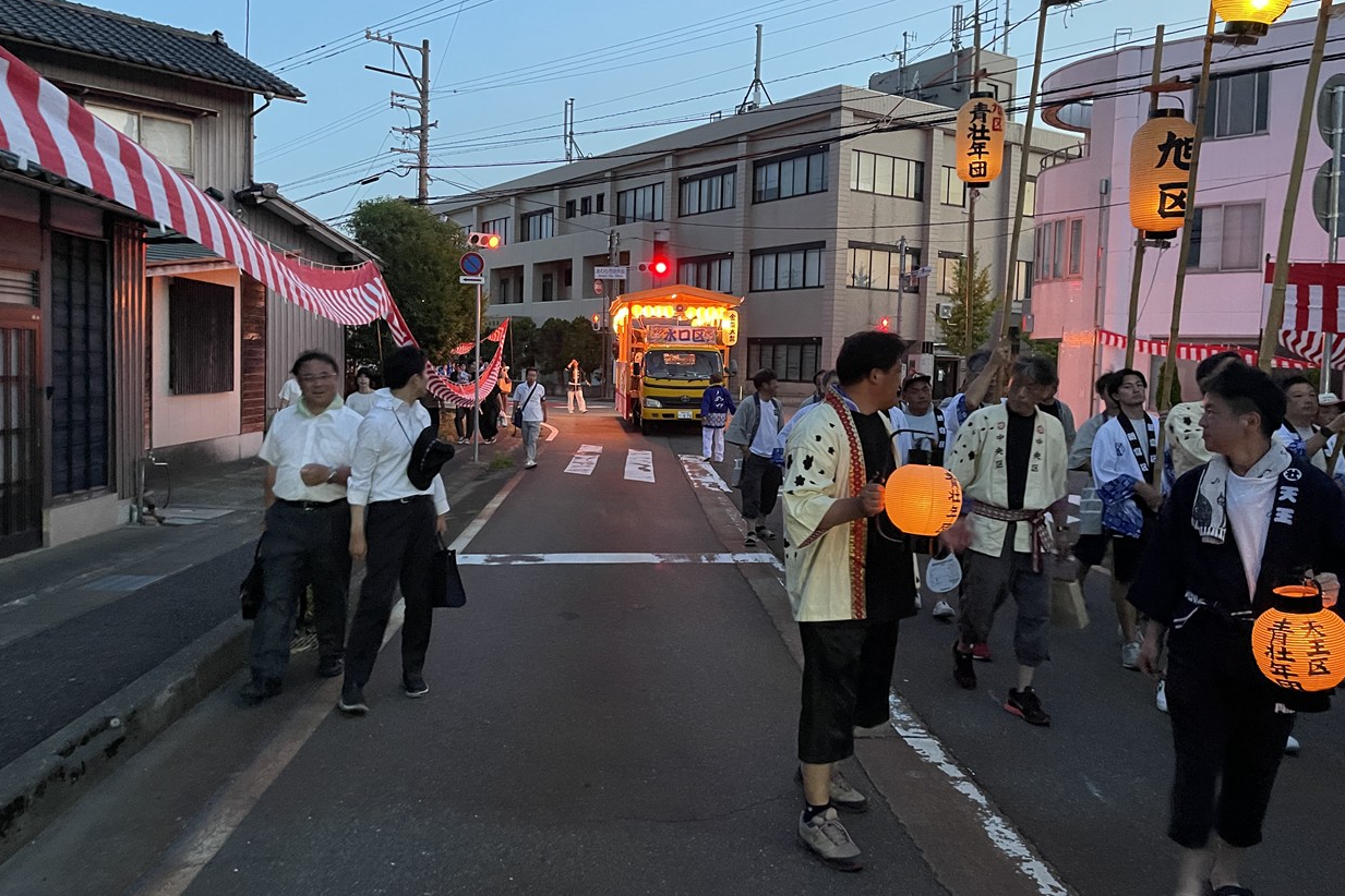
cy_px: 410
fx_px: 1009
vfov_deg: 47.9
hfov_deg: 67.4
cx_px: 661
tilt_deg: +0.1
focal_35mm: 27
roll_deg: -0.8
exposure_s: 1/30
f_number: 1.6
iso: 800
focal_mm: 5.1
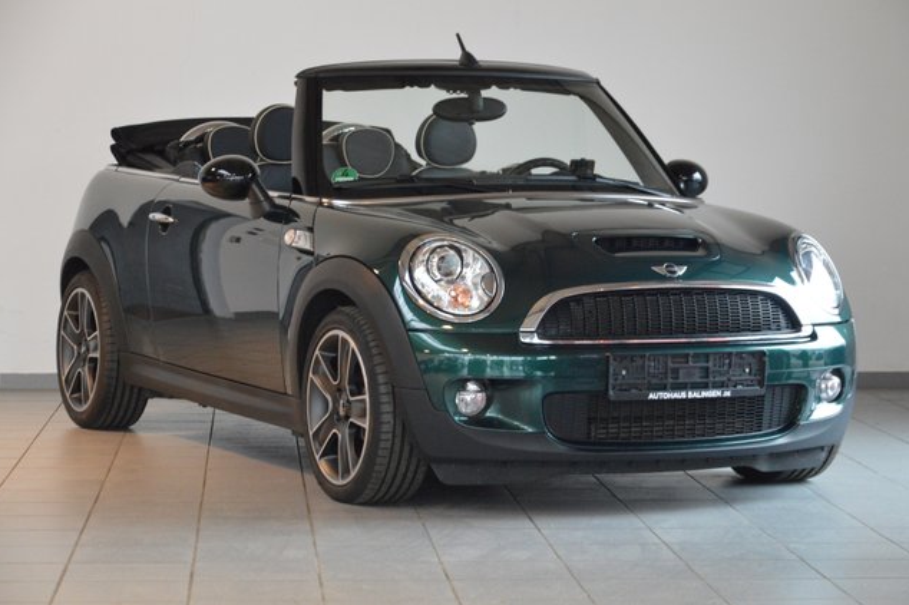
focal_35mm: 106
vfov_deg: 12.9
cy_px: 304
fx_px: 2675
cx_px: 454
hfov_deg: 19.3
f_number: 5.3
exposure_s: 1/60
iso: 2200
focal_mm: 70
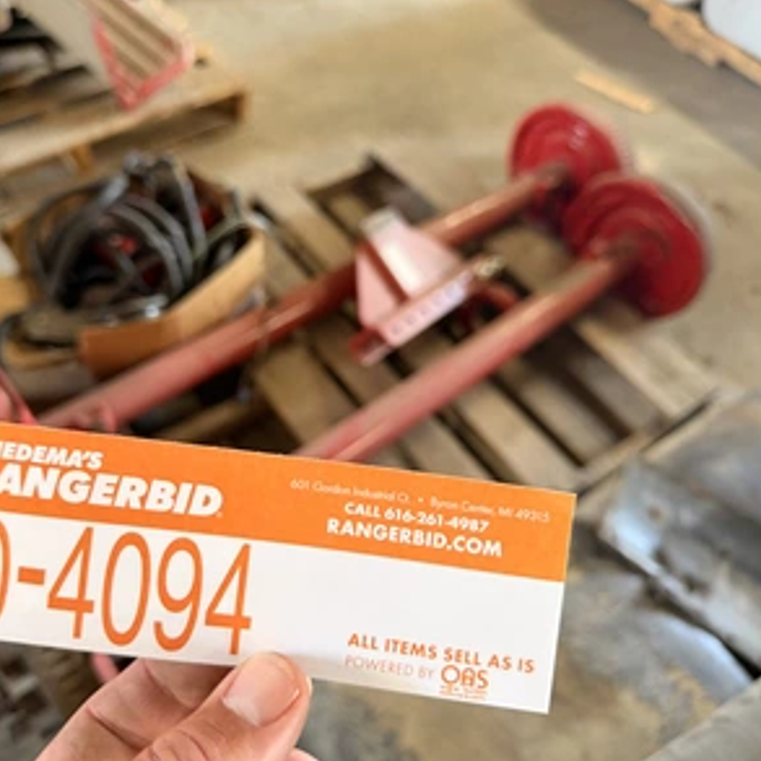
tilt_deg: -52.4
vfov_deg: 55.6
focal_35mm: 29
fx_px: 721
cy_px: 379
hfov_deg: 55.1
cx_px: 296
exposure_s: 1/60
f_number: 1.78
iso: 320
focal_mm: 6.76
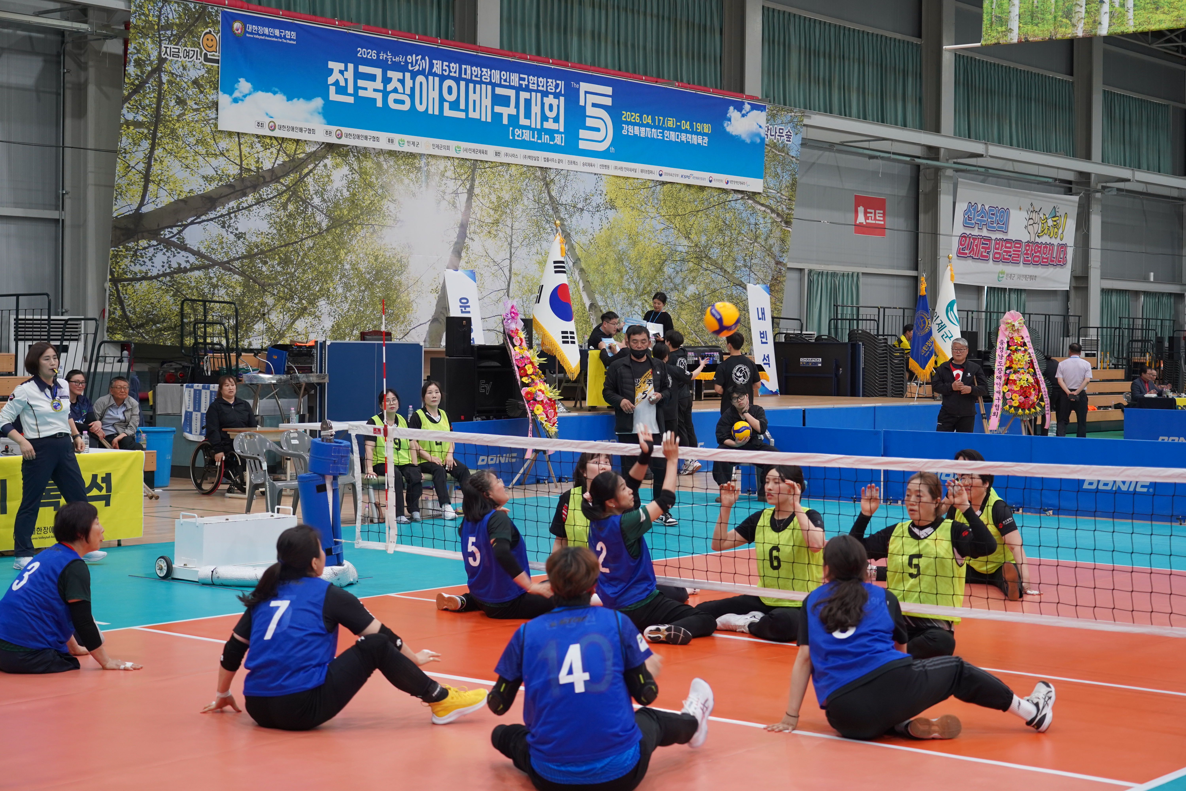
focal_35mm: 57
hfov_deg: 35.1
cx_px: 593
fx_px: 1878
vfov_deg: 23.8
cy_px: 396
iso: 1000
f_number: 4
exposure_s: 1/160
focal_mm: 57
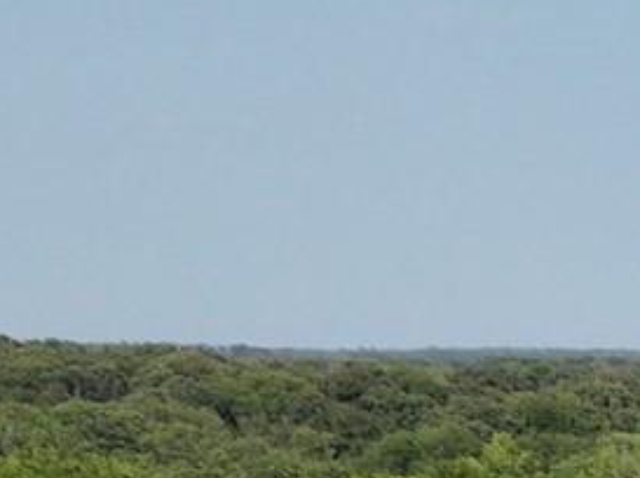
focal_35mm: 169
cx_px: 1793
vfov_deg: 7.5
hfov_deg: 9.6
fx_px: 3120
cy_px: 1516
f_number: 2.8
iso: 130
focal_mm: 12.29
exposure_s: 1/160
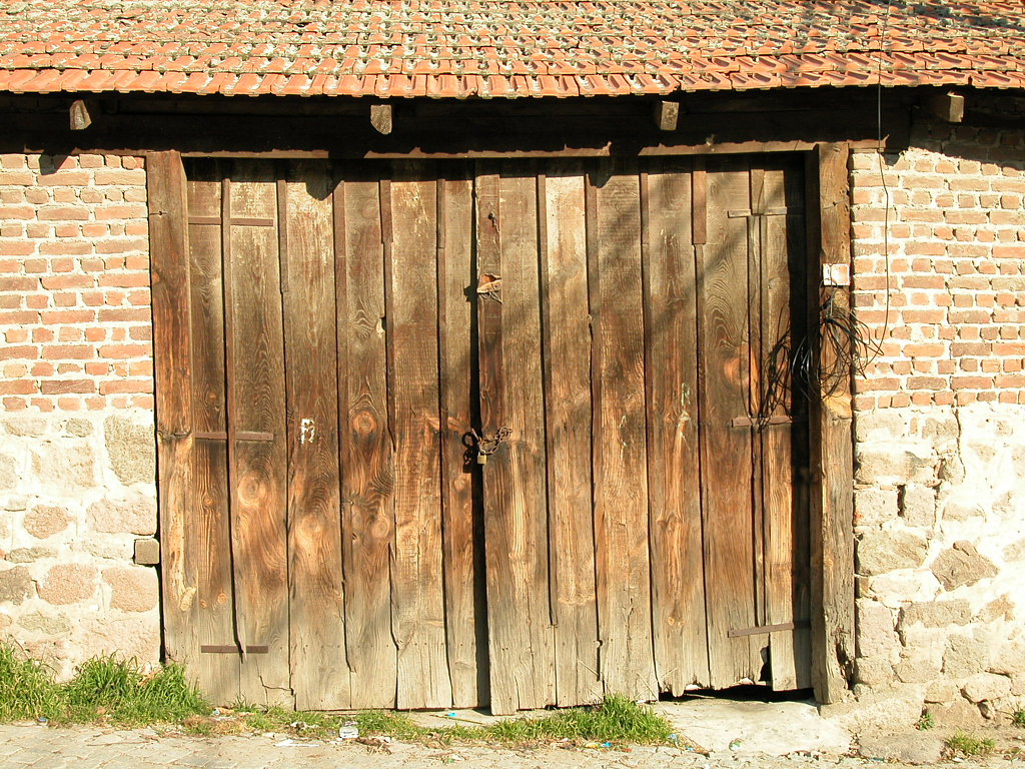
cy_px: 384
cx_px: 512
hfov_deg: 38.9
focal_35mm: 49
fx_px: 1451
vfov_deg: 29.7
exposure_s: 1/219
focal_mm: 12.4
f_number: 5.4
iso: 100
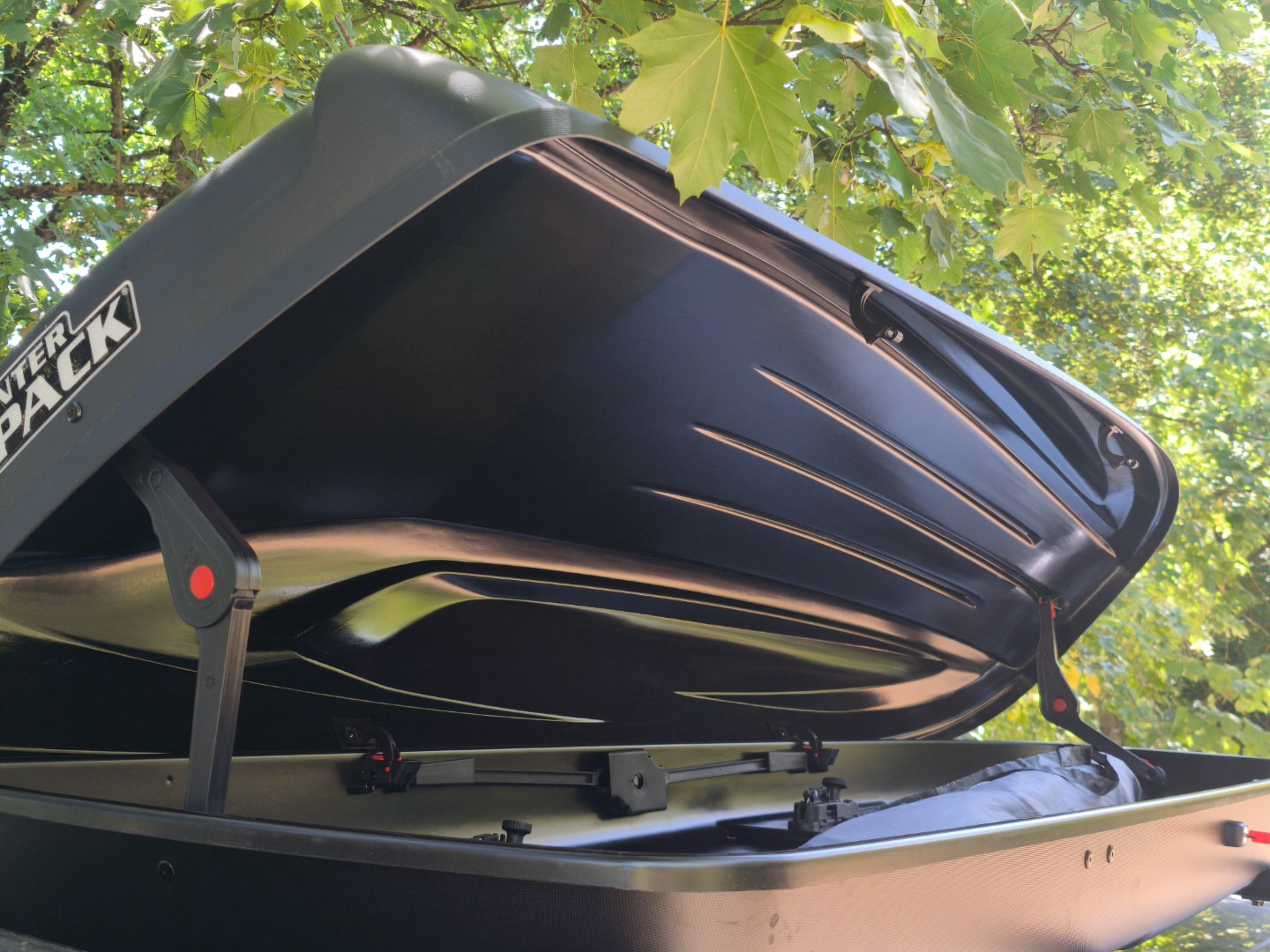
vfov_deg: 31.5
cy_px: 476
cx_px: 635
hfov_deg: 41.2
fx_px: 1688
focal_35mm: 46
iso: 50
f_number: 1.6
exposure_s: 1/128
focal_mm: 6.57
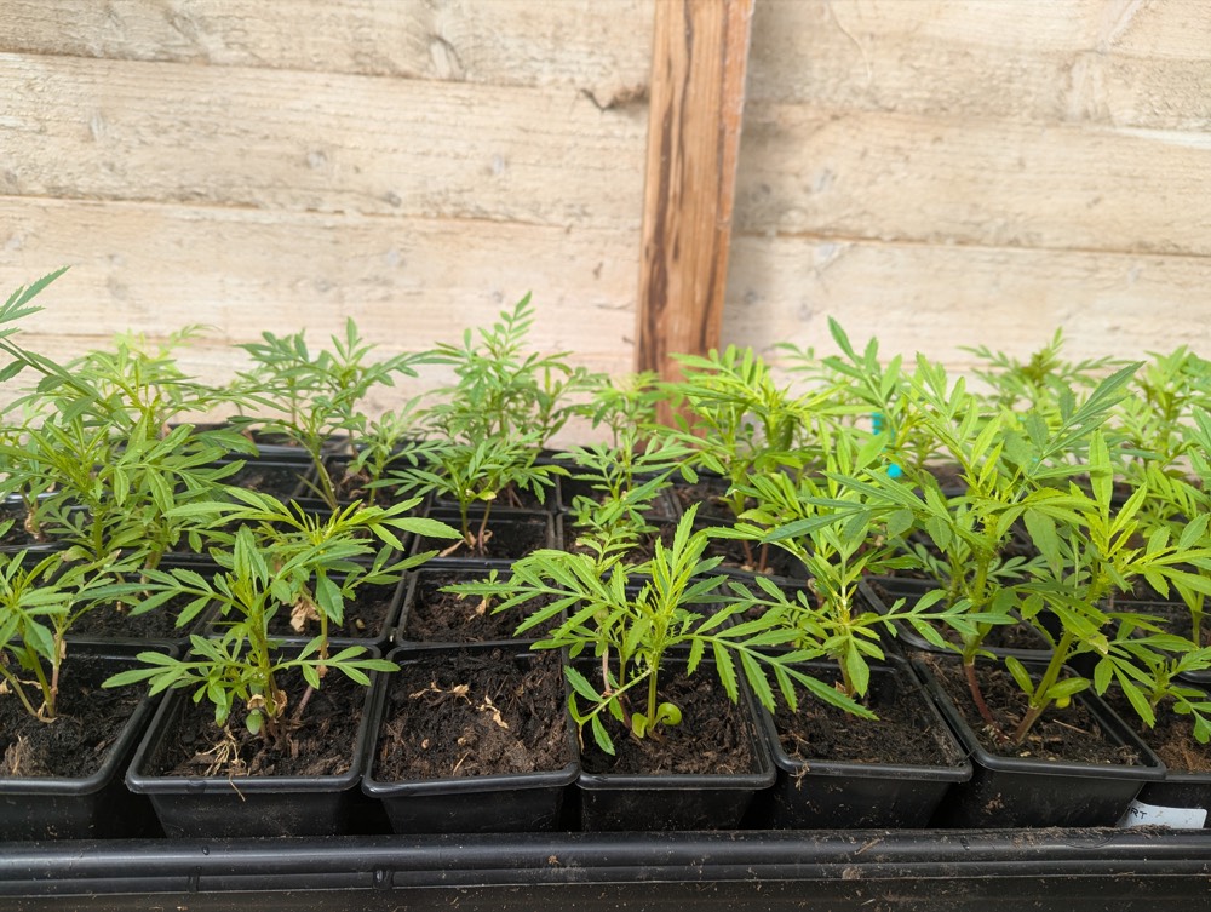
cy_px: 456
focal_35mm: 24
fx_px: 841
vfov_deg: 56.9
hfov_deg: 71.5
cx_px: 606
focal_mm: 6.81
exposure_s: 1/651
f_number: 1.85
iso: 48
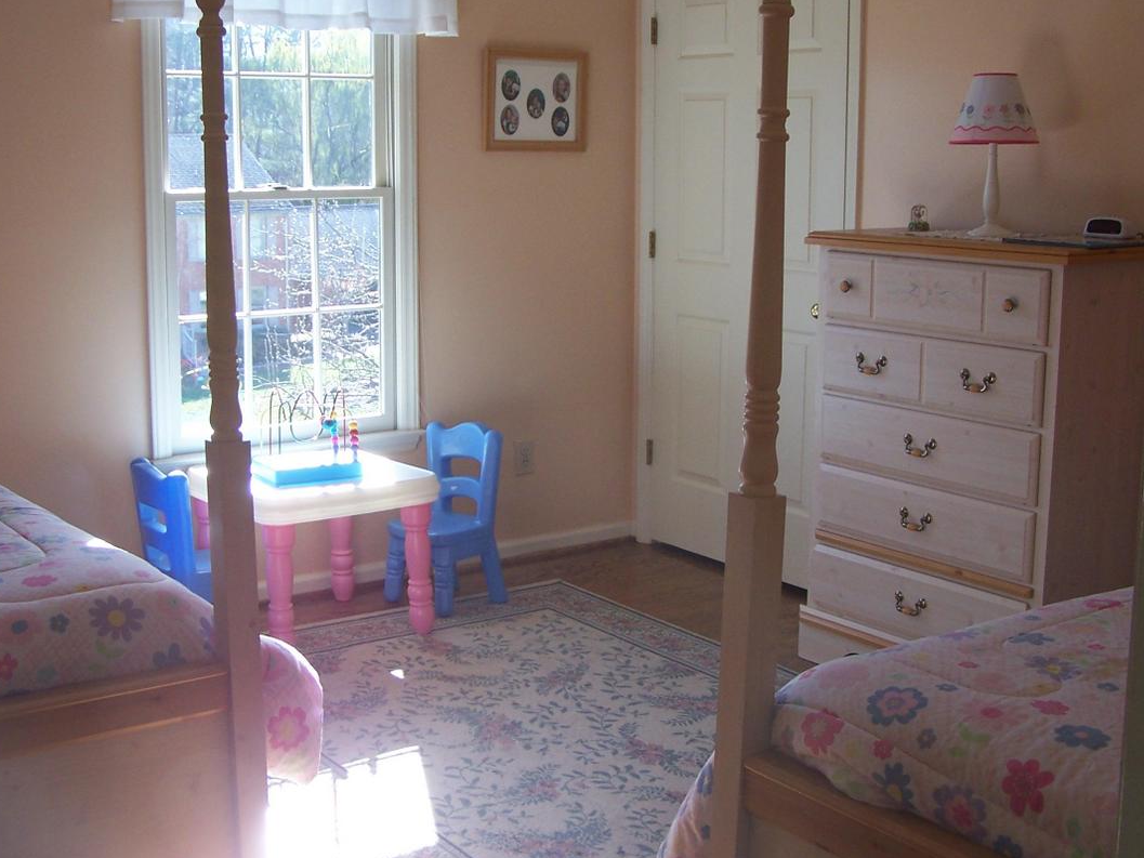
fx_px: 1520
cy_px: 377
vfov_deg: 31.5
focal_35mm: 46
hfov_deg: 41.2
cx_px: 539
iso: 80
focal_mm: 6.3
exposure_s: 1/125
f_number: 2.8
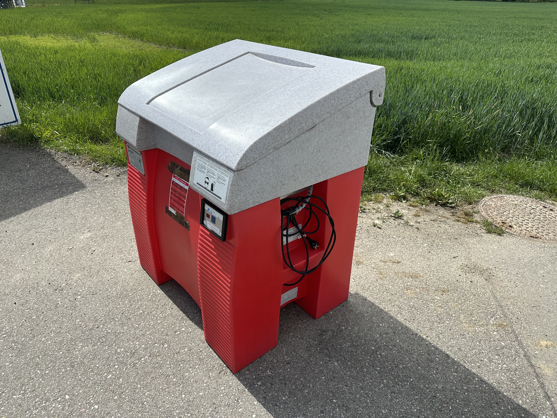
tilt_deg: -28.4
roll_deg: -0.6
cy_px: 209
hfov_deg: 71.6
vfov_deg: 56.8
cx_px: 278
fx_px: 386
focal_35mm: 24
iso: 80
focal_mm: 6.86
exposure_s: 1/5525
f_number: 1.78
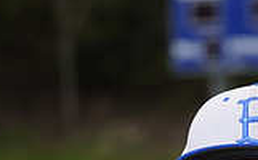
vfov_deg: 2.2
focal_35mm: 585
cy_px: 292
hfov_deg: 3.6
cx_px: 248
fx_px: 4106
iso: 100
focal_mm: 159
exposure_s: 1/250
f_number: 6.3
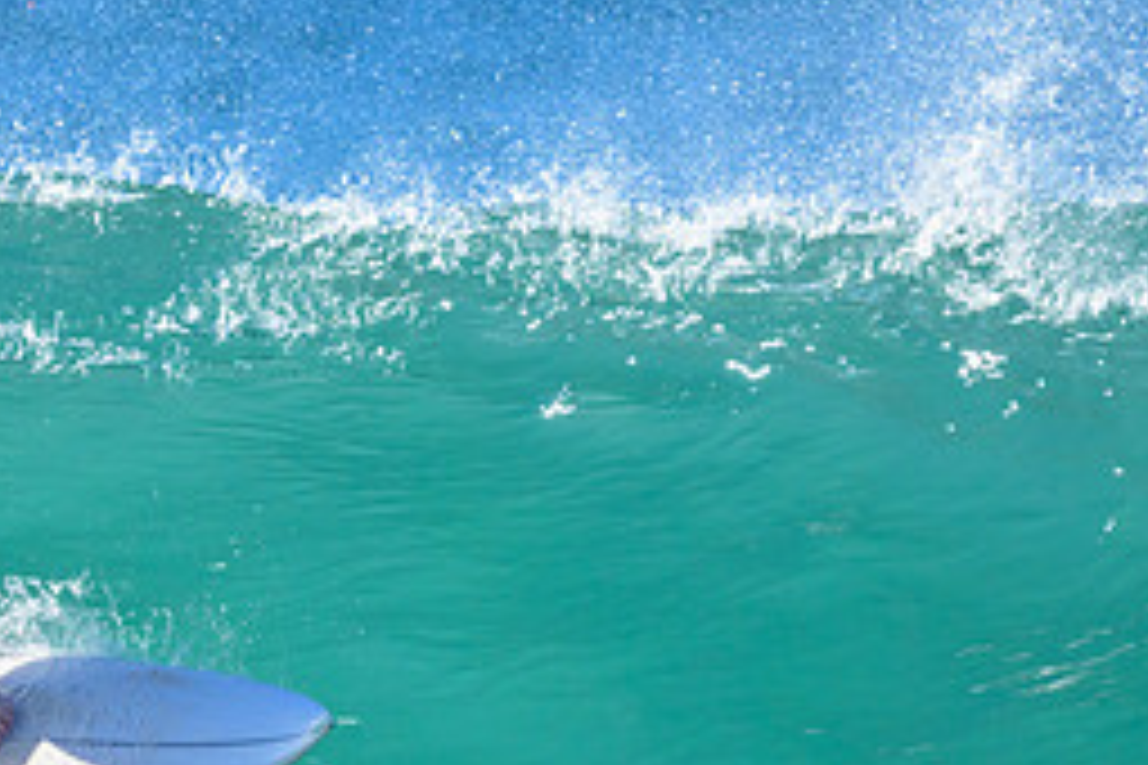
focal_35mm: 2441
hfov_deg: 0.8
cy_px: 732
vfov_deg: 0.6
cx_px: 137
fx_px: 77835
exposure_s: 1/2000
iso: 450
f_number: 6.3
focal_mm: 800
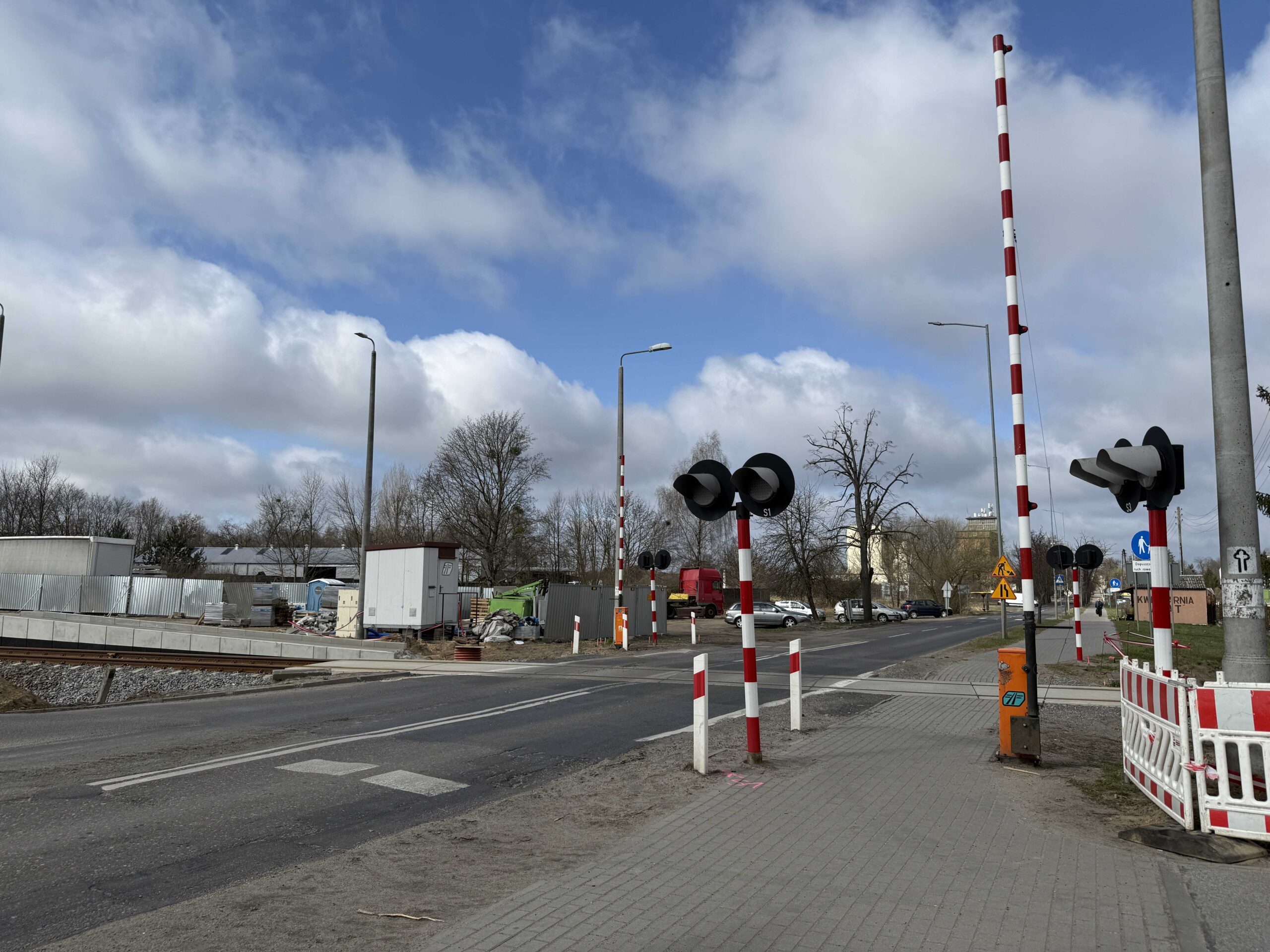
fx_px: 881
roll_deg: -0.4
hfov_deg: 71.6
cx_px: 635
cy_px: 476
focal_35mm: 24
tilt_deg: +6.5
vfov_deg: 56.8
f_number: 1.78
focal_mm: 6.76
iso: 80
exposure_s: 1/7353
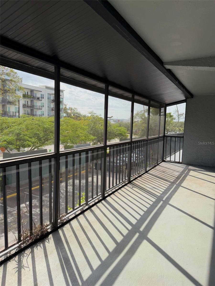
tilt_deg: -5.0
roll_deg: -2.1
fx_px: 199
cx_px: 108
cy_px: 143
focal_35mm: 24
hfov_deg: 56.8
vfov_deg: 71.6
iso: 100
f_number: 1.78
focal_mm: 6.76
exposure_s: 1/2370
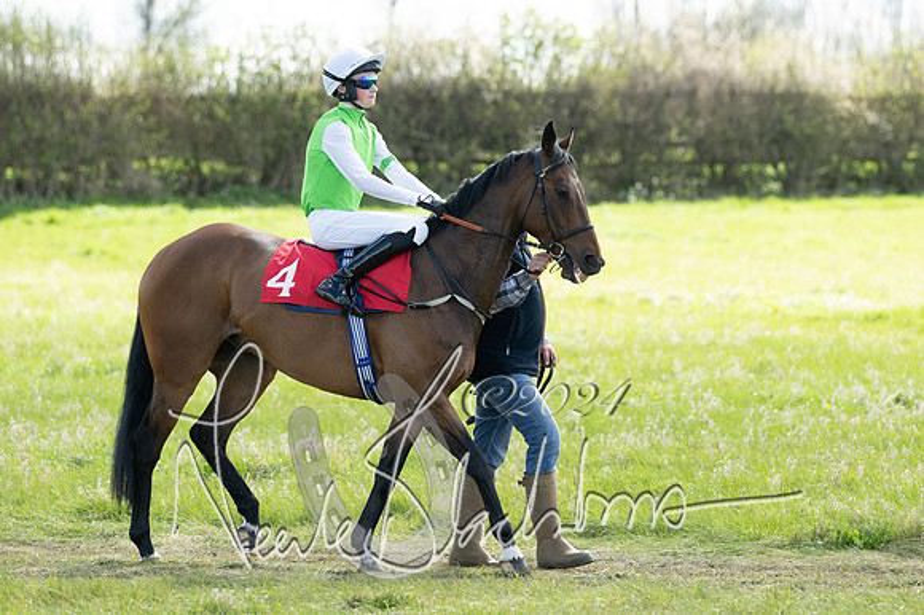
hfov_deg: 8.3
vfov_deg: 5.6
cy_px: 308
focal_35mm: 247
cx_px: 462
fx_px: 6336
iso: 400
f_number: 4
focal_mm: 165
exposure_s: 1/1000
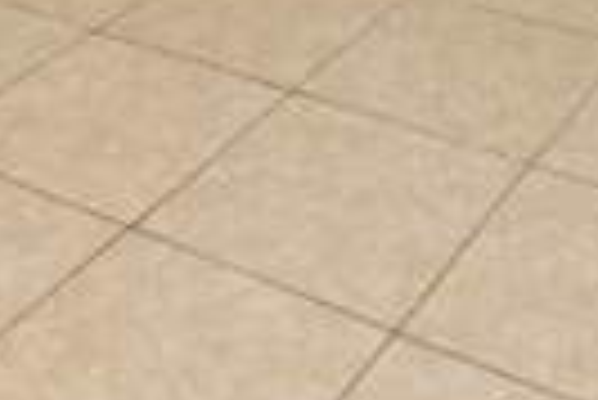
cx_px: 342
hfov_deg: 24.1
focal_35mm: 84
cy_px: -663
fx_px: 1397
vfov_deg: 11.9
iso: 200
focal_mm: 14
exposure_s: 1/3.33
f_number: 9
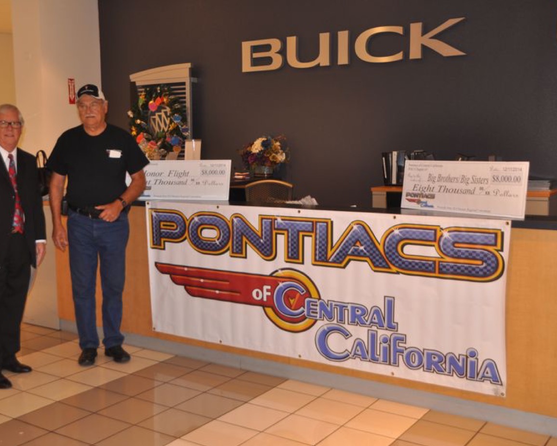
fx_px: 702
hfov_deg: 43.1
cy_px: 224
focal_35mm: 43
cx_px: 233
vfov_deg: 35.2
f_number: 4
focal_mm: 25
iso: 320
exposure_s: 1/60
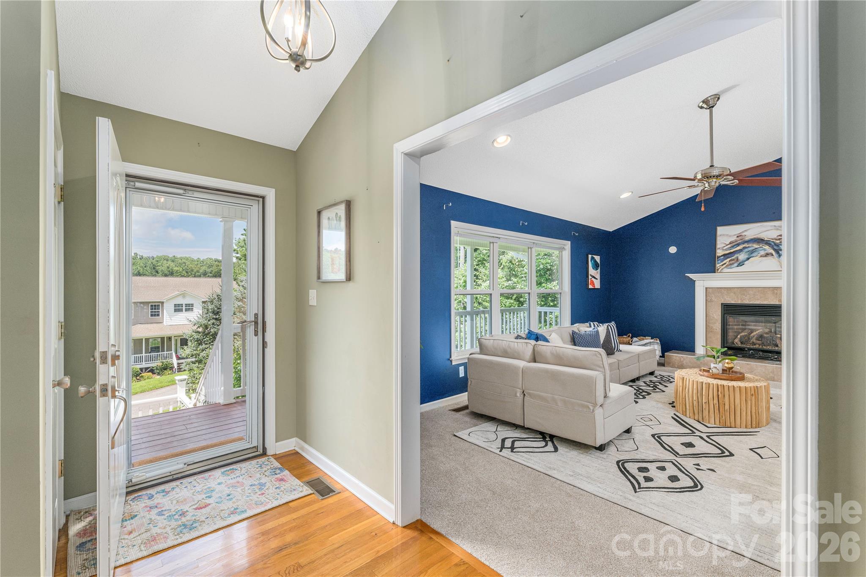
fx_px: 385
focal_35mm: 16
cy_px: 288
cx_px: 433
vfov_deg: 73.7
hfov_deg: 96.7
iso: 320
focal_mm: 16
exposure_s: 1/125
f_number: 7.1
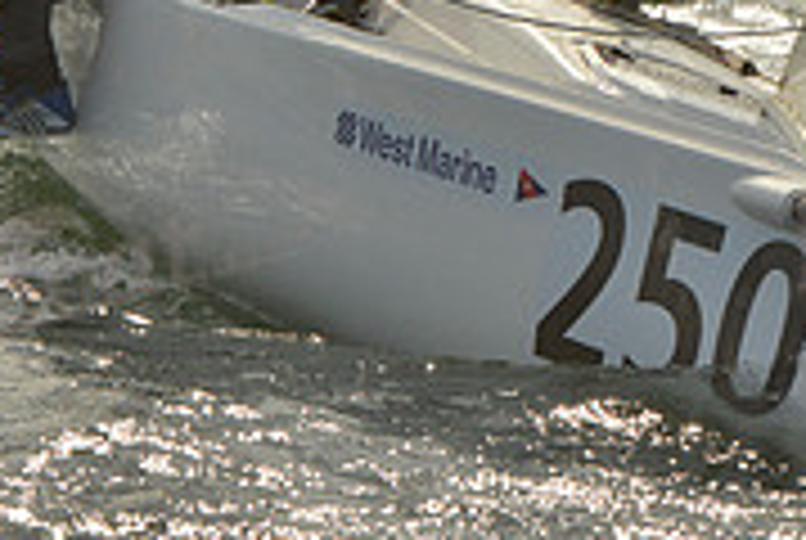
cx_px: 558
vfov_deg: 4.7
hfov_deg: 7.1
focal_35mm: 291
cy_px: 2
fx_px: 6526
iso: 400
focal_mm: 90
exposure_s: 1/2000
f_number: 11
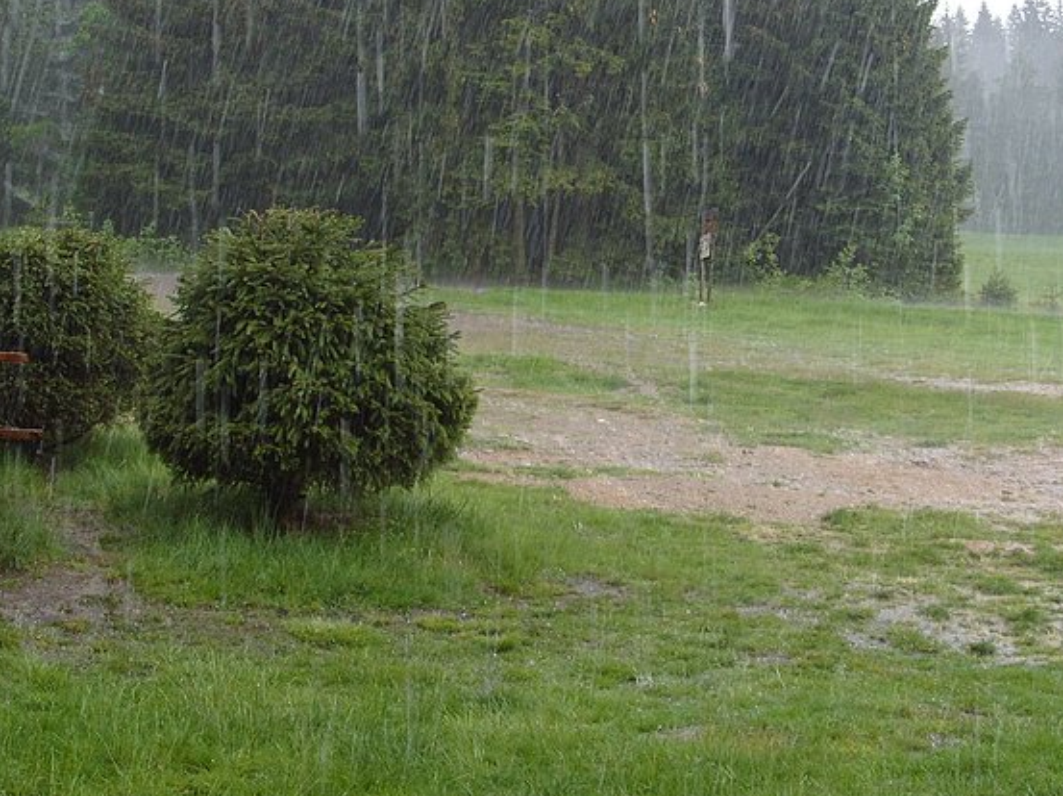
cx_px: 630
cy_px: 243
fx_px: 1749
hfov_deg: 33.7
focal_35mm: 57
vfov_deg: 25.4
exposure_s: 1/60
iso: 80
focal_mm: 7.8
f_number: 2.8
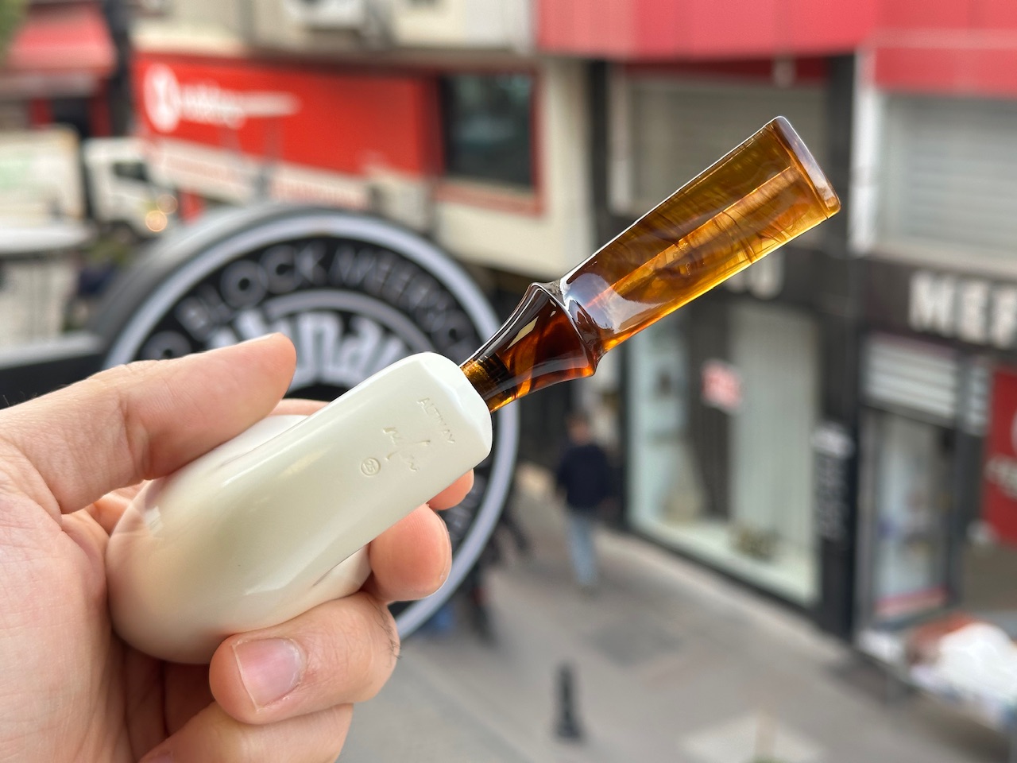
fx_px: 1410
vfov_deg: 30.3
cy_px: 382
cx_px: 508
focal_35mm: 48
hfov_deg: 39.7
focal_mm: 6.86
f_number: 1.78
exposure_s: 1/251
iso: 64
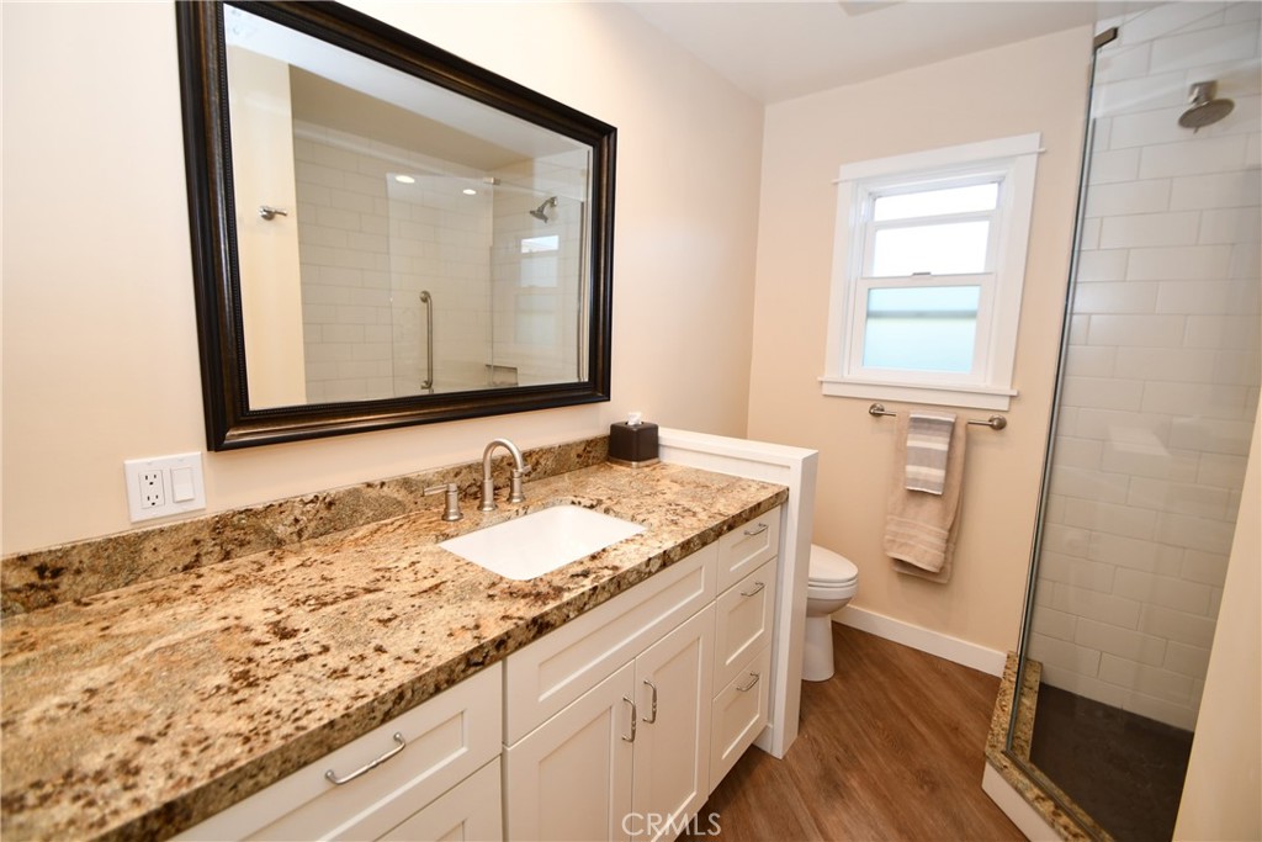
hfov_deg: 100.4
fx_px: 526
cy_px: 421
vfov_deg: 77.3
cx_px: 631
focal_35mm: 15
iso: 280
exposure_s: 1/60
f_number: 4
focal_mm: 10
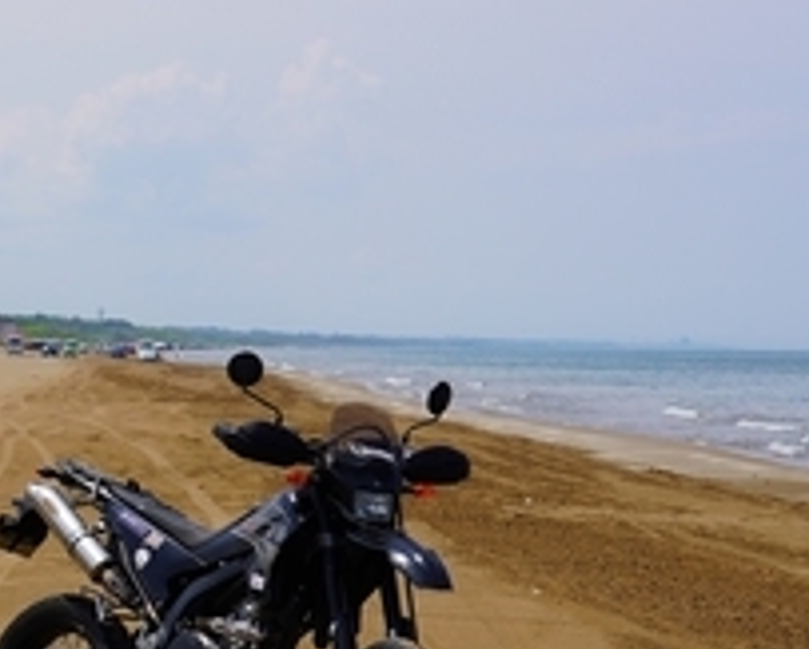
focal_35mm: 144
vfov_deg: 10.7
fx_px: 3453
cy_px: 372
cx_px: -247
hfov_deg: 12.9
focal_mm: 39
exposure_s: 1/1000
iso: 100
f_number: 5.6
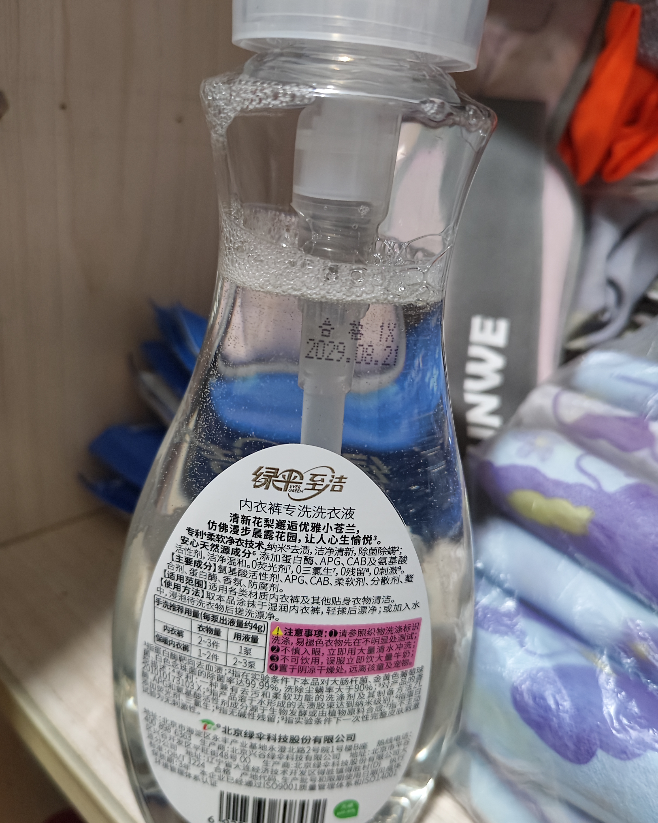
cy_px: 447
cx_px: 322
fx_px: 633
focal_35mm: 26
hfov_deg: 54.9
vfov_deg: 65.9
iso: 1424
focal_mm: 5.56
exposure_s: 1/50
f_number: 1.88
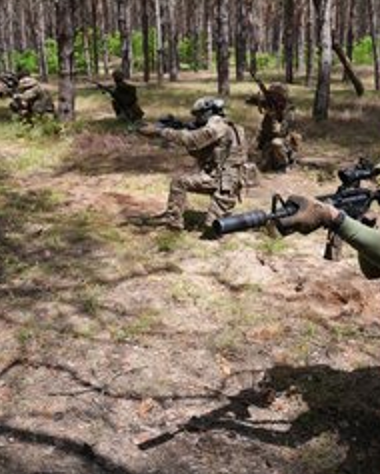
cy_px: 229
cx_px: 228
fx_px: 534
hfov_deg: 39.0
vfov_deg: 47.9
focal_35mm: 38
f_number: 5
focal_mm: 24
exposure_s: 1/250
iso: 80
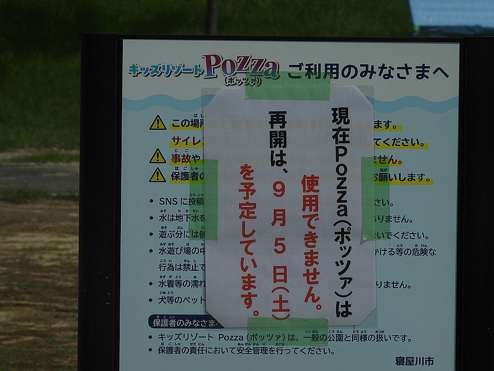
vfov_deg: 4.2
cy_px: 186
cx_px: 247
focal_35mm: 350
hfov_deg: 5.7
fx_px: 4995
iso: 100
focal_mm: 62.5
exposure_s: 1/1600
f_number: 7.1
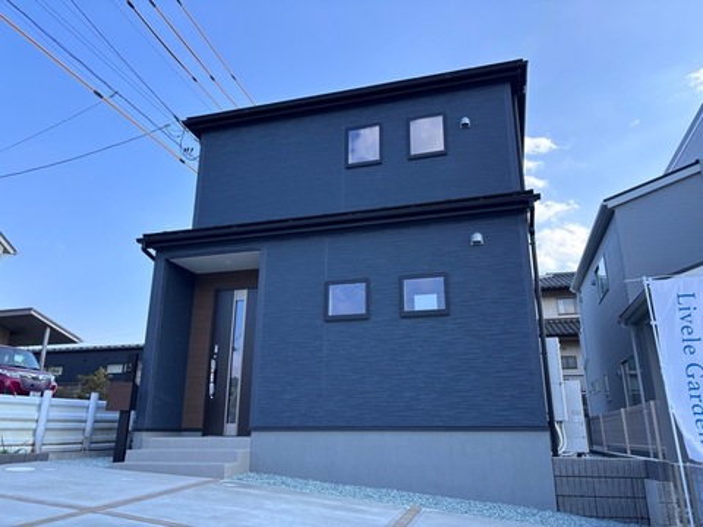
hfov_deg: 67.3
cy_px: 264
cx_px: 352
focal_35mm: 26
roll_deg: +0.0
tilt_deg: +17.4
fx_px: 528
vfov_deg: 53.1
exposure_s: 1/970
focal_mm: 5.96
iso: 50
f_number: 1.6
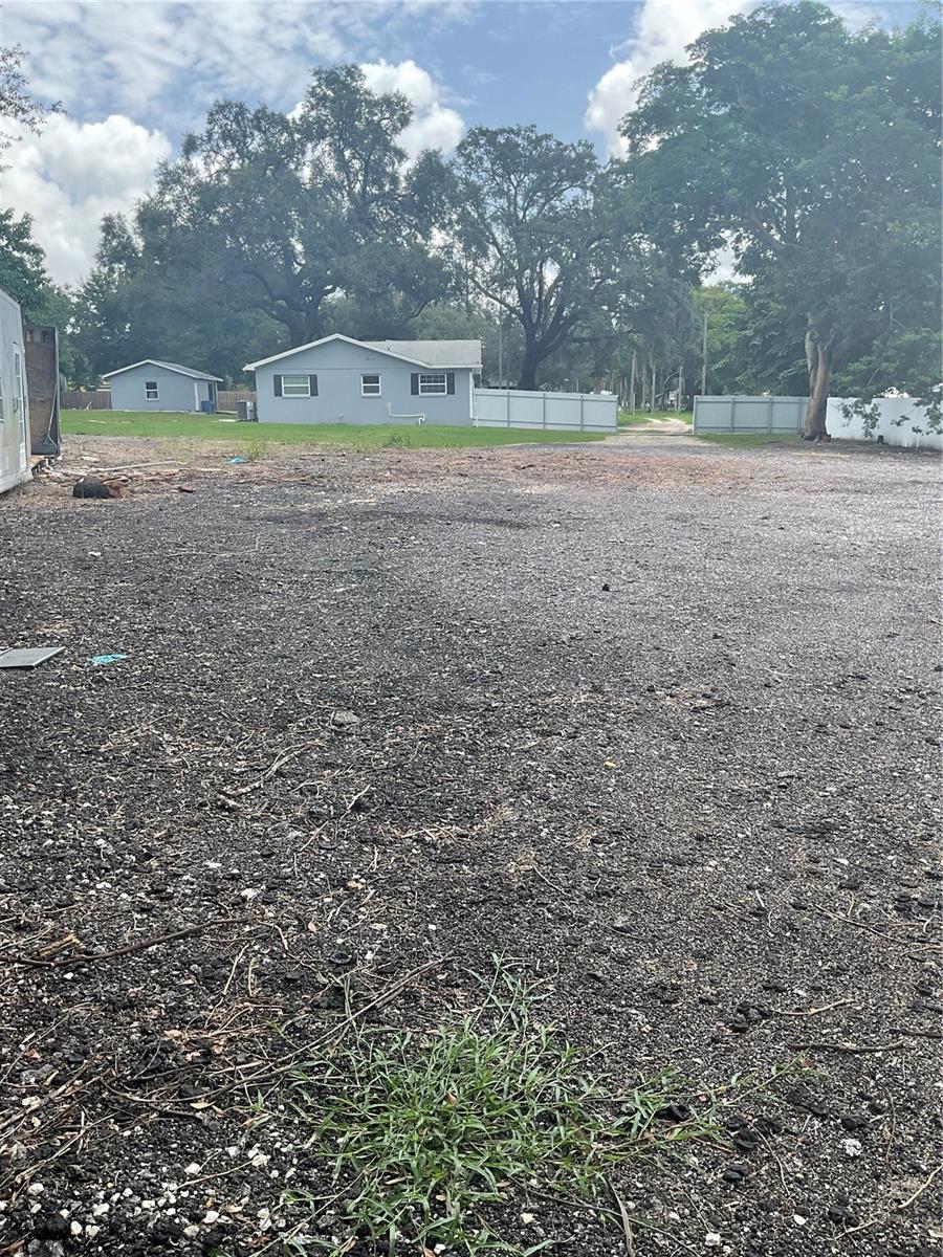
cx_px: 472
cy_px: 628
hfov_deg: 48.2
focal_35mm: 29
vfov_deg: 61.7
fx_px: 1053
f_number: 1.8
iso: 16
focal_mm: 3
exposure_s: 1/545
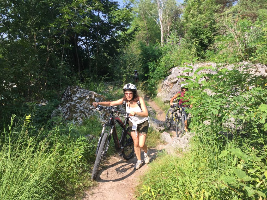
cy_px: 100
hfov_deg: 61.7
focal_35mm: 29
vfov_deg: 48.2
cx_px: 134
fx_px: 224
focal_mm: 4.15
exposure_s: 1/775
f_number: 2.2
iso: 32
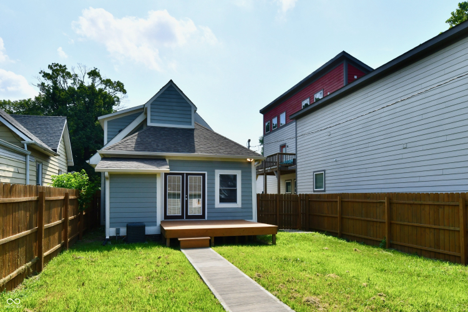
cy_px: 156
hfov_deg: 96.7
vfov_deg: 73.7
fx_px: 208
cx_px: 234
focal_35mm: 16
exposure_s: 1/500
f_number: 11
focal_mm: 16
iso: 320
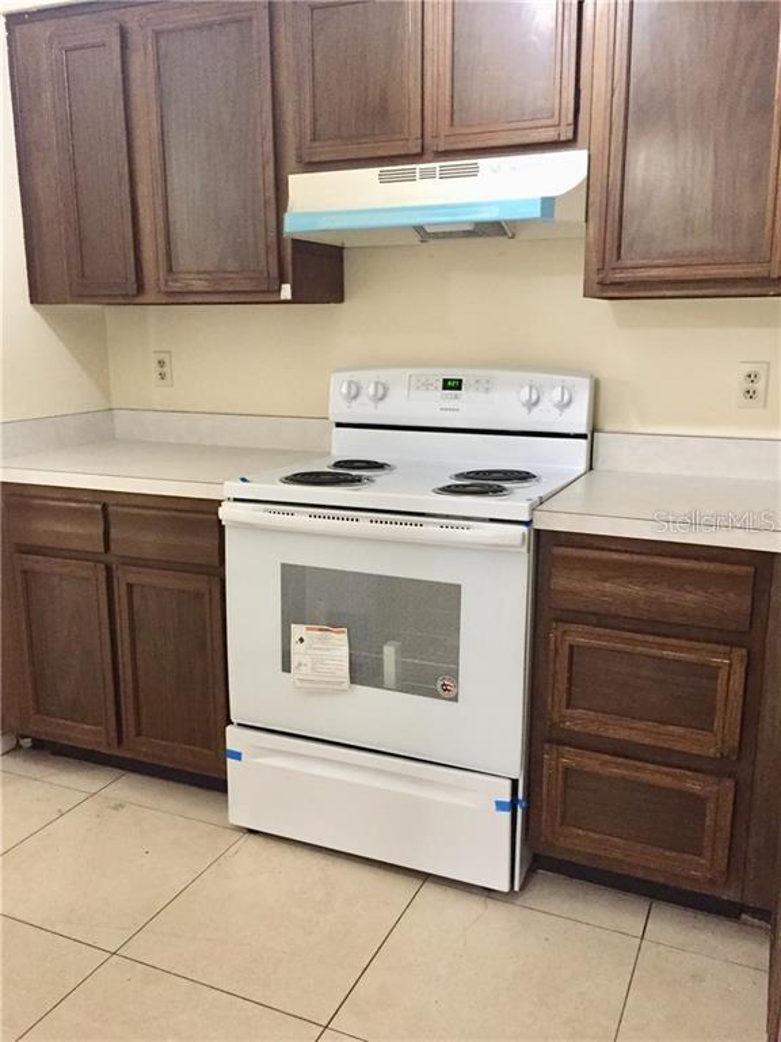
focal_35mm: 29
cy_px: 521
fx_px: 872
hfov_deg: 48.2
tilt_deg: -11.5
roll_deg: -0.5
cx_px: 390
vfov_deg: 61.7
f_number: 2.2
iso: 250
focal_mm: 4.15
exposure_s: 1/20
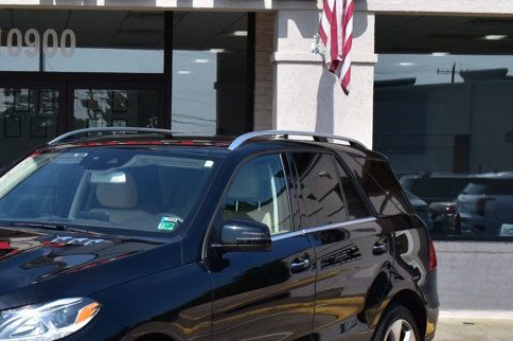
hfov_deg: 18.6
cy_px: 225
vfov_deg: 12.6
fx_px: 1538
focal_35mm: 108
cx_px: 53
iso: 320
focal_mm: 34
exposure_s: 1/500
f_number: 11
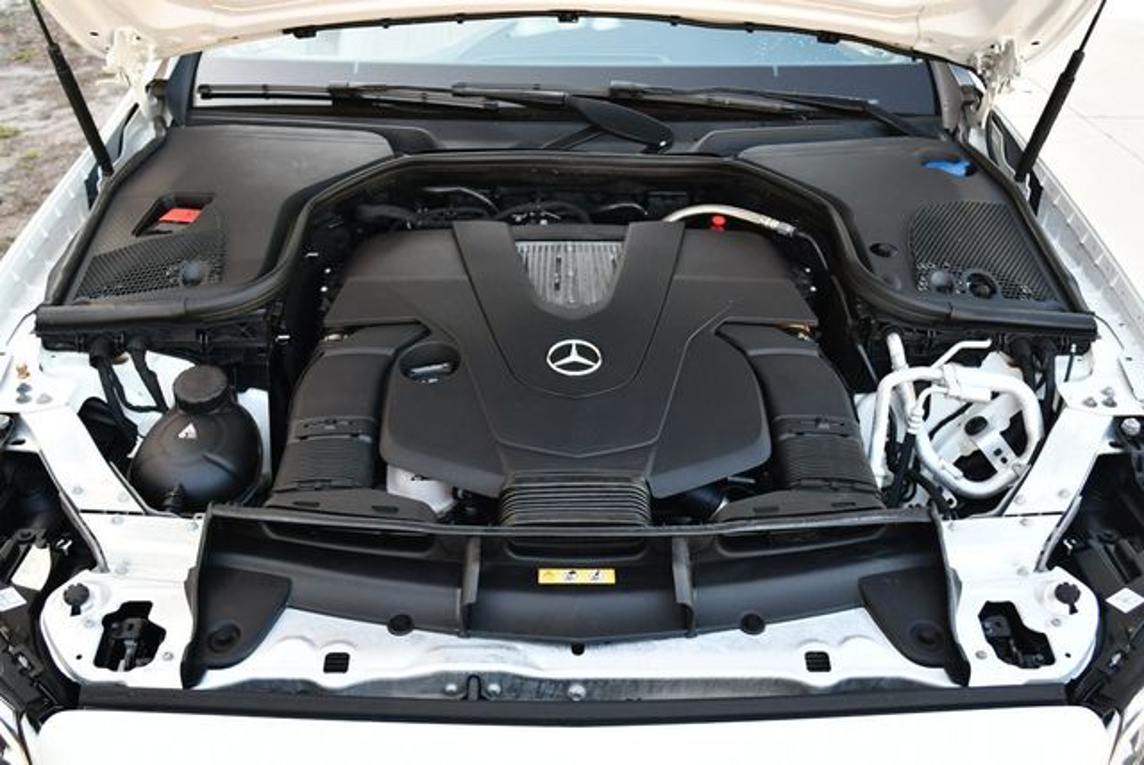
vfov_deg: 33.5
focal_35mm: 40
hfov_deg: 48.4
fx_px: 1272
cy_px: 382
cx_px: 572
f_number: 3.8
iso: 450
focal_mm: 20
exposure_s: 1/250
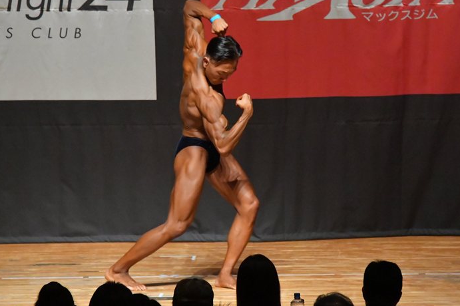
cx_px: 234
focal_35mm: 303
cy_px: 143
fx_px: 3870
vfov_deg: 4.5
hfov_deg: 6.8
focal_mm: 180
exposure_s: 1/400
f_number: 5.6
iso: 12800
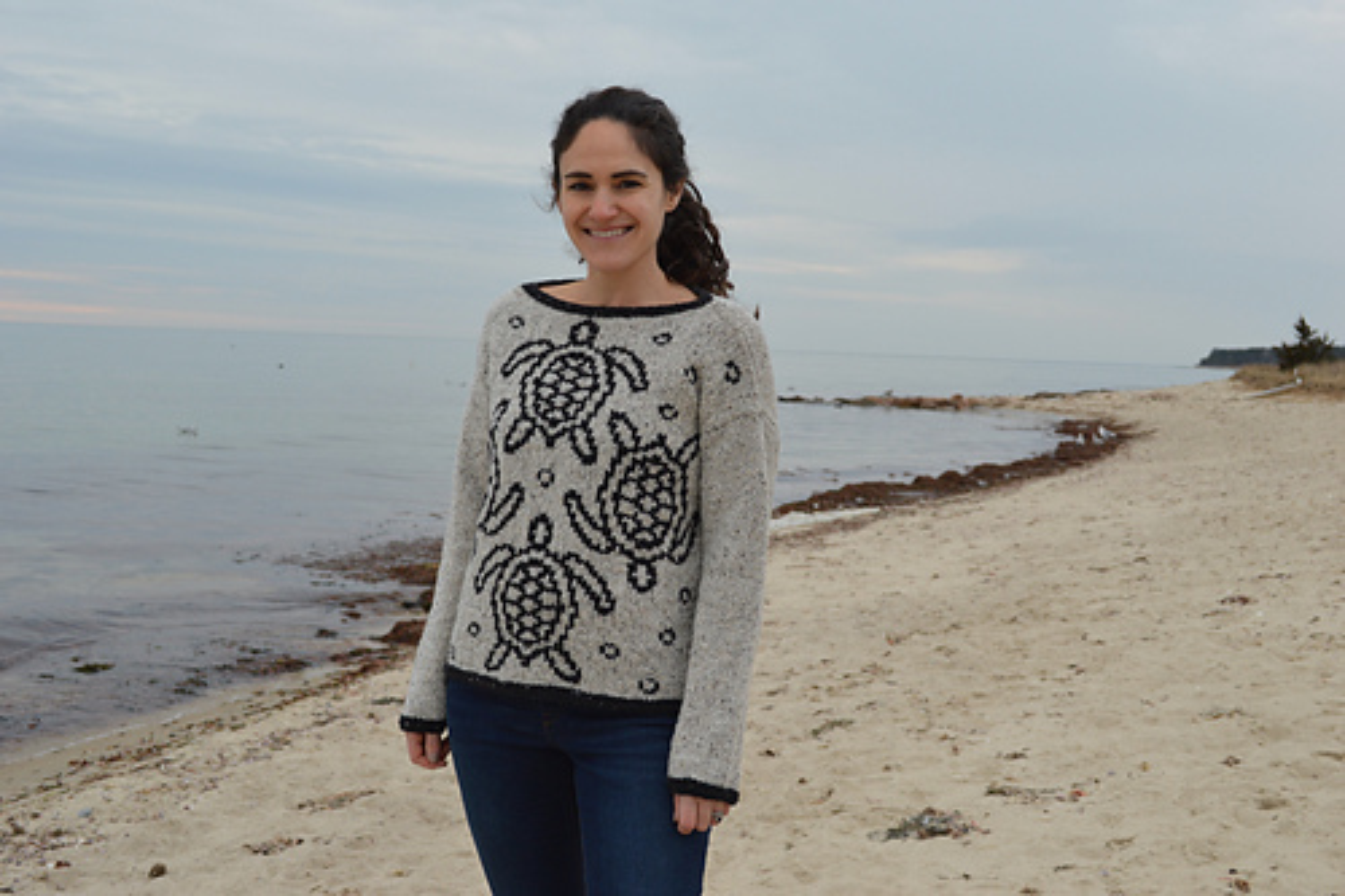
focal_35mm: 48
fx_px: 1793
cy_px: 448
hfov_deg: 41.1
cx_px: 672
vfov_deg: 28.1
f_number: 5.6
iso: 250
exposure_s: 1/125
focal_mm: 32
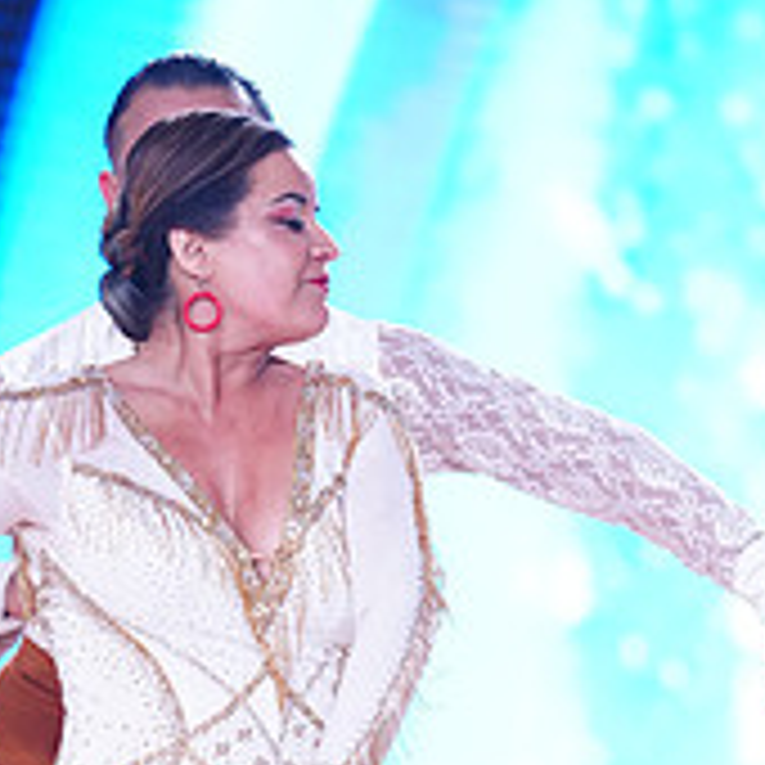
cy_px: 940
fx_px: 11376
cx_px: 407
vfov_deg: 3.8
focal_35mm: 455
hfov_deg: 3.9
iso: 1600
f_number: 2.8
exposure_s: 1/640
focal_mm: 157
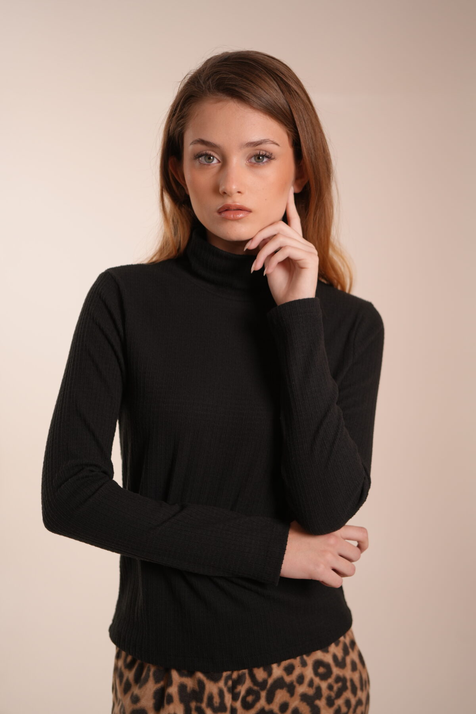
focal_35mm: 50
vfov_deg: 39.6
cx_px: 238
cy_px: 357
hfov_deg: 27.0
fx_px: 992
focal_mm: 50
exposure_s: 1/125
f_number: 2.8
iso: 400
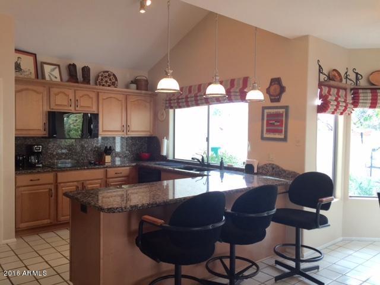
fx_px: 318
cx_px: 190
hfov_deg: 61.7
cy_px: 142
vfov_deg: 48.2
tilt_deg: -1.7
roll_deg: -1.9
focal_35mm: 29
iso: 40
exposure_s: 1/60
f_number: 2.2
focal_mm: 4.15
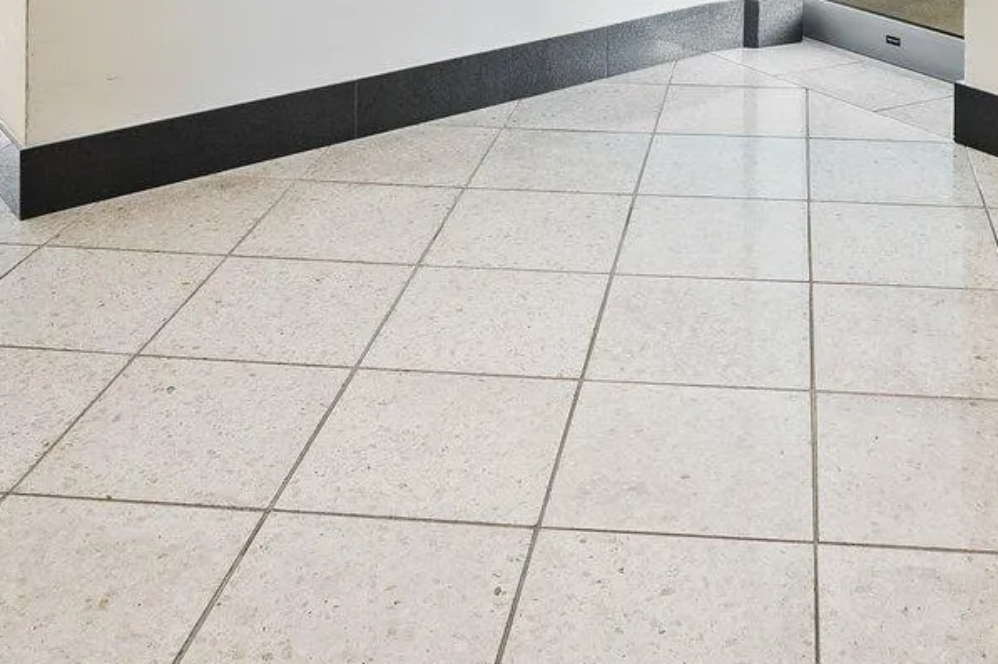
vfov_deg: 23.7
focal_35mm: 48
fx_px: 1330
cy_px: -261
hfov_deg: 40.5
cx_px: 679
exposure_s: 1/5
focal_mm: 14
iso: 200
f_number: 8
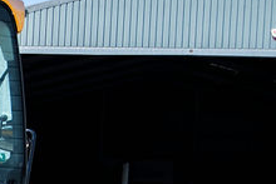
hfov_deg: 12.7
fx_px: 1097
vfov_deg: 9.4
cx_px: -258
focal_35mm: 143
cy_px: 268
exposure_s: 1/1600
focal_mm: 30
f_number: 5
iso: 250
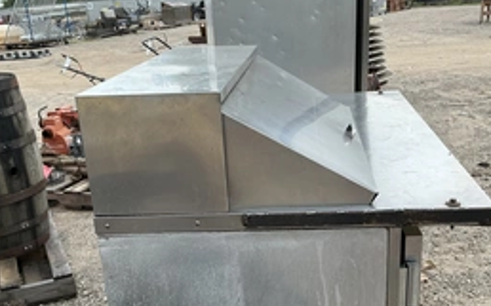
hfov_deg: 43.5
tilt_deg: -21.3
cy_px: 260
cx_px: 253
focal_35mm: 46
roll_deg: +5.1
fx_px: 615
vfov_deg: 27.2
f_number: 1.8
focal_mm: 3
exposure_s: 1/425
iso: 25
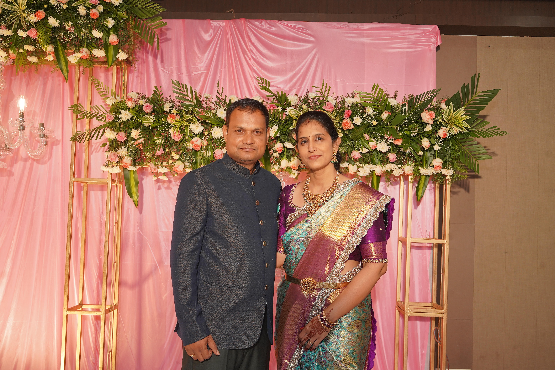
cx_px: 278
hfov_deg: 54.4
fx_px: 540
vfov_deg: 37.9
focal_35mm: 35
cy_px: 185
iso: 640
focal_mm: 35
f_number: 6.3
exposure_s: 1/125
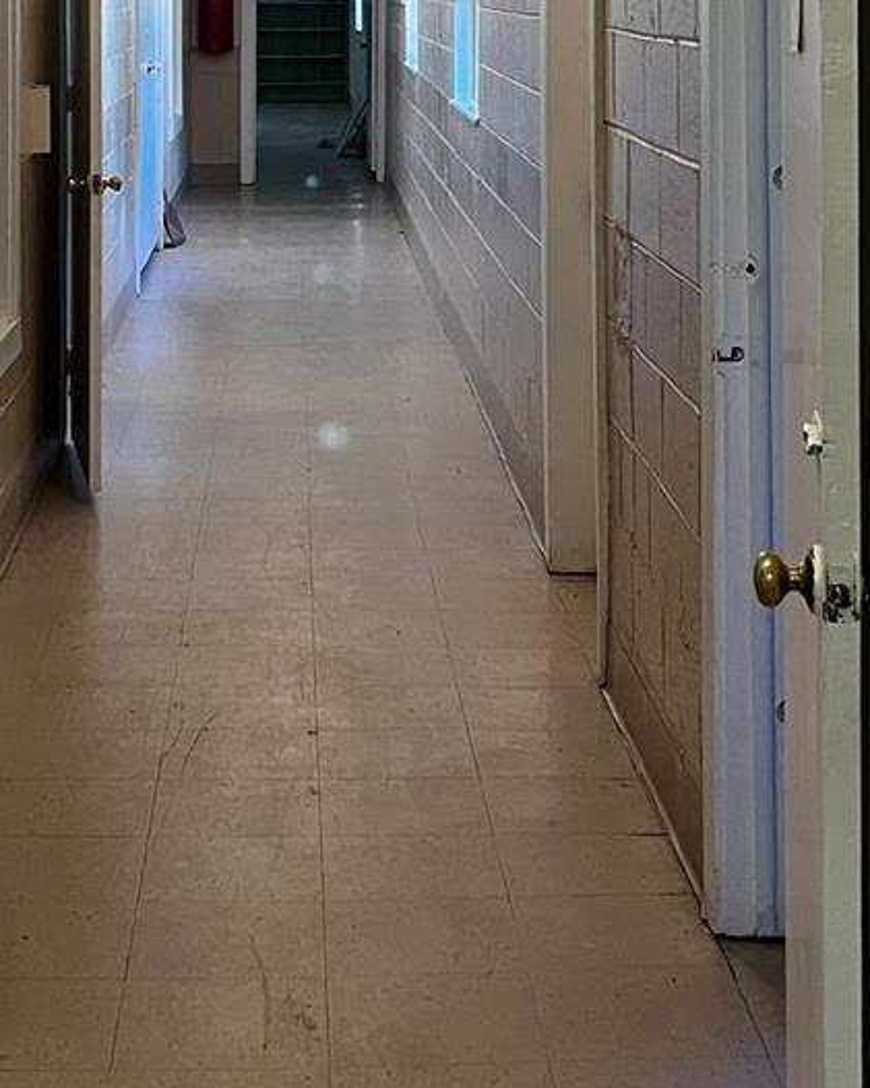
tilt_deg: -0.6
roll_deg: -0.8
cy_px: -33
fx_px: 2384
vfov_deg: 24.4
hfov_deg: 20.6
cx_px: 314
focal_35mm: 74
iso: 160
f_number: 1.6
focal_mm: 5.1
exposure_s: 1/60
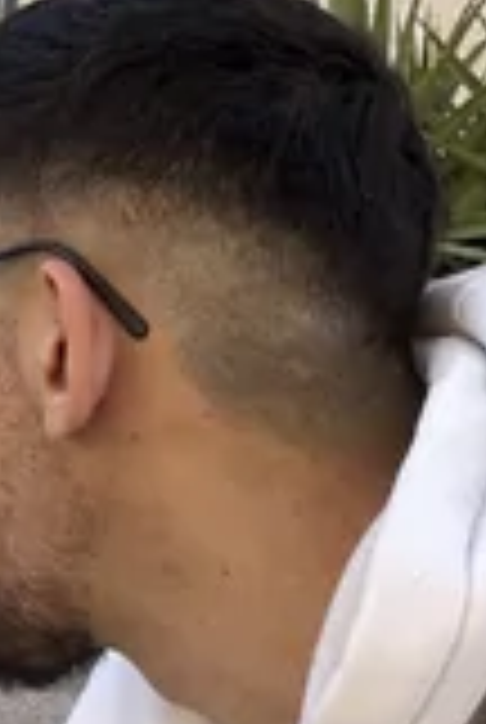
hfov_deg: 14.9
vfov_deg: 23.1
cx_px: -176
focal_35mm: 87
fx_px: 1754
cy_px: 180
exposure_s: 1/121
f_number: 1.9
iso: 25
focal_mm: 2.71
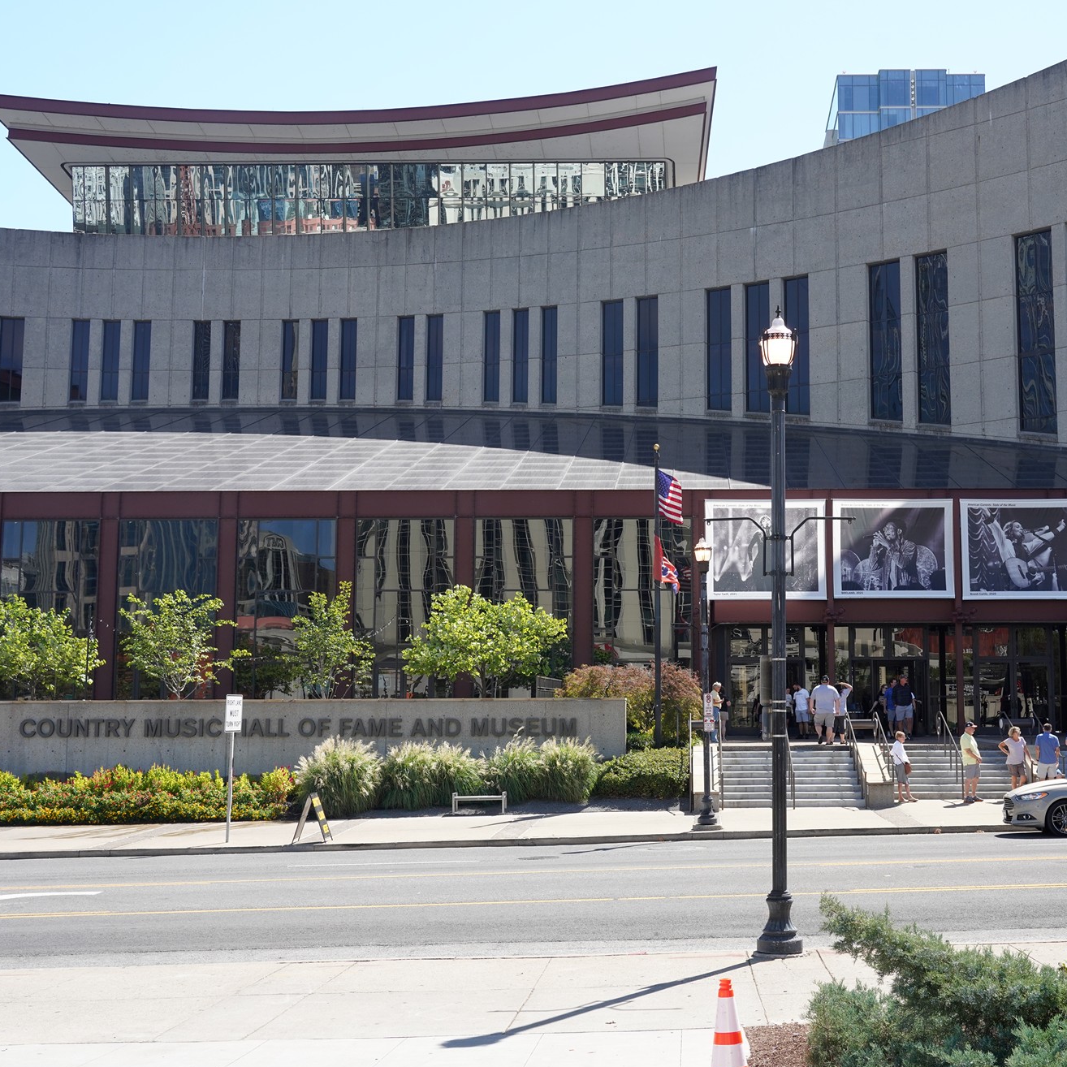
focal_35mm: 44
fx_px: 1534
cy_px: 541
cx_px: 689
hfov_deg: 38.0
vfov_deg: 38.3
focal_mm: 34
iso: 400
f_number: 9
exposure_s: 1/100
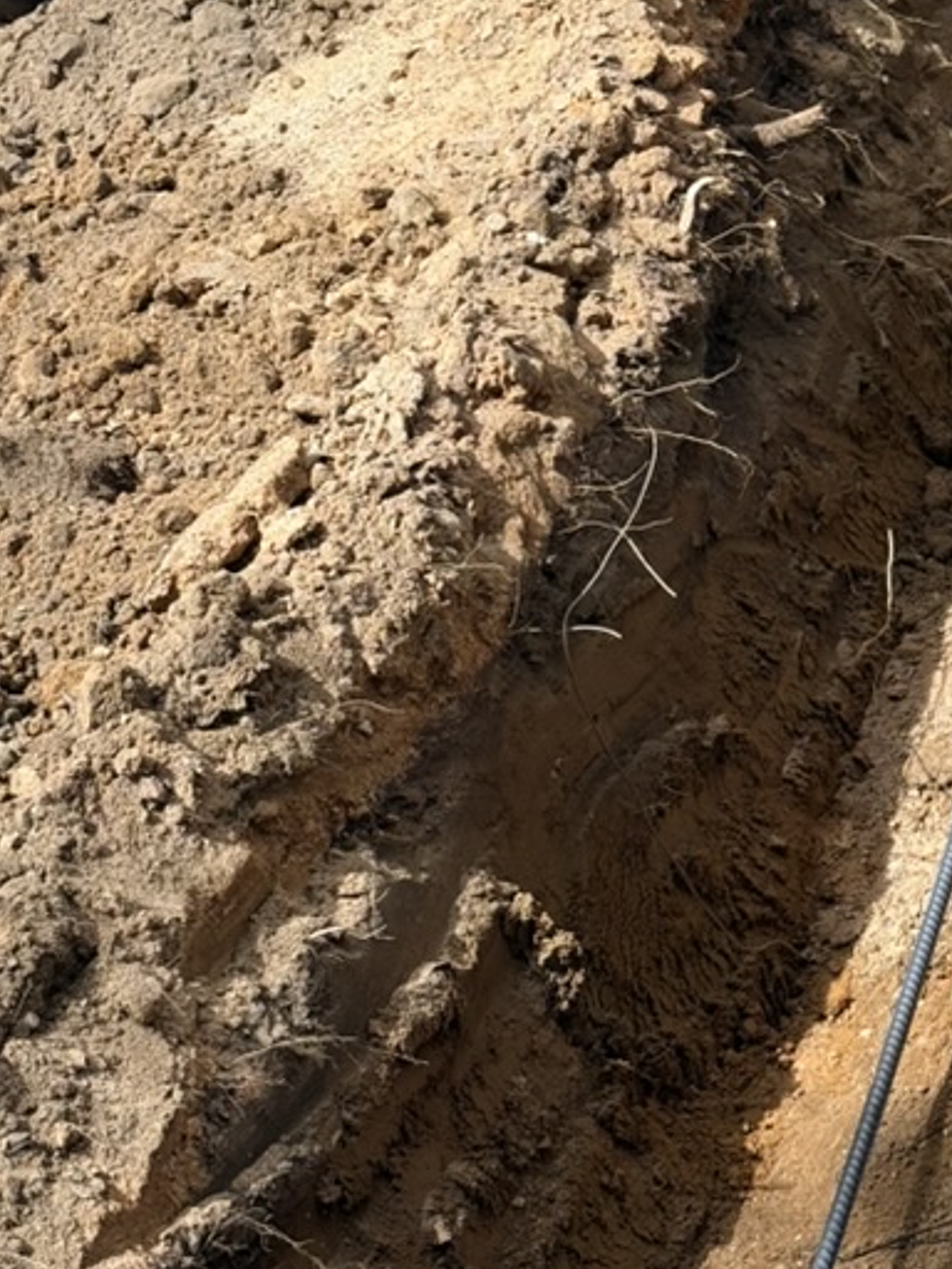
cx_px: 744
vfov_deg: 20.1
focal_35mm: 96
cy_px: 136
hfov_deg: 15.3
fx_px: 3520
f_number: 1.78
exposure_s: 1/3534
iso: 64
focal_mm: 6.76
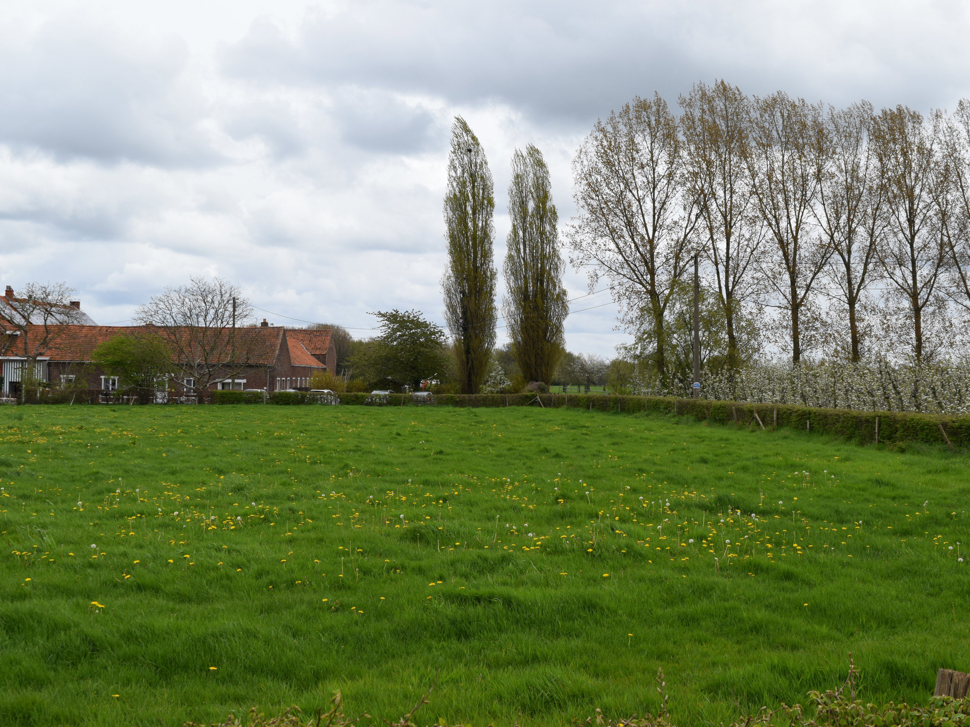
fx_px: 1137
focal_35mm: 41
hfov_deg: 46.2
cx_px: 463
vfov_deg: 35.4
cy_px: 332
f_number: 10
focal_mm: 23
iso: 200
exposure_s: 1/400
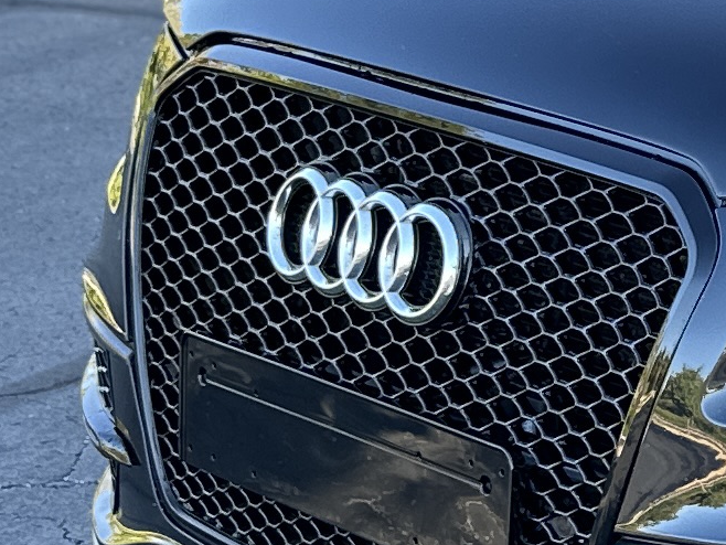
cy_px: 398
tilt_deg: -16.9
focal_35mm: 147
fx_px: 3084
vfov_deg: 10.1
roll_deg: -3.5
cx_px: 1423
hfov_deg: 12.0
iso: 64
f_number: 1.78
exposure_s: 1/128
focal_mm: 6.86
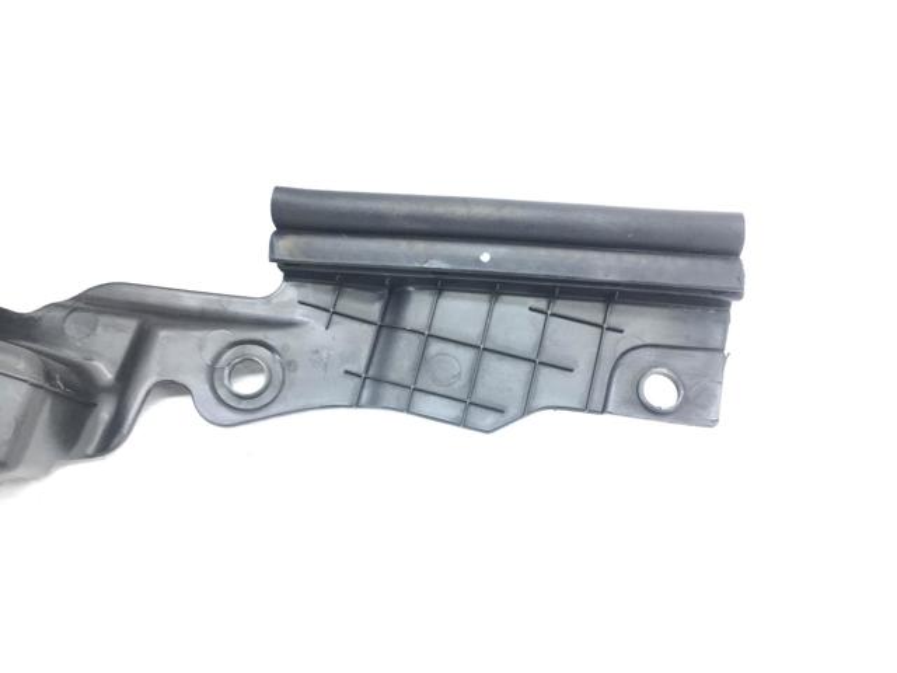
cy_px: 336
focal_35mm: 29
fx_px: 751
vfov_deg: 48.2
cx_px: 448
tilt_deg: -45.7
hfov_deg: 61.7
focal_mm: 4.15
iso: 40
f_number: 2.2
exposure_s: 1/100
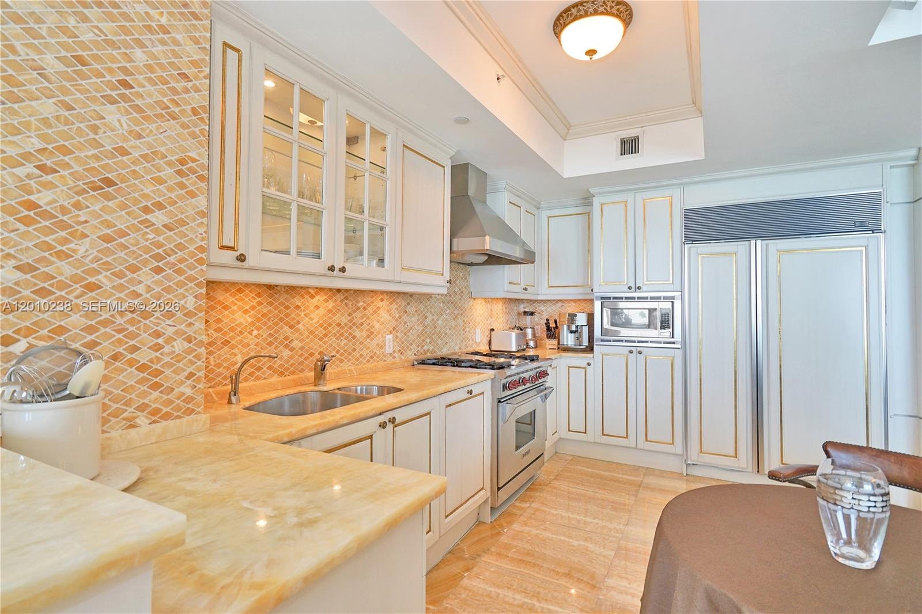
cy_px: 307
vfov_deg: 70.4
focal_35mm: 17
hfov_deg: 93.3
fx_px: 435
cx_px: 461
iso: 250
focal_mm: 17
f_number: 8
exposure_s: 1/10
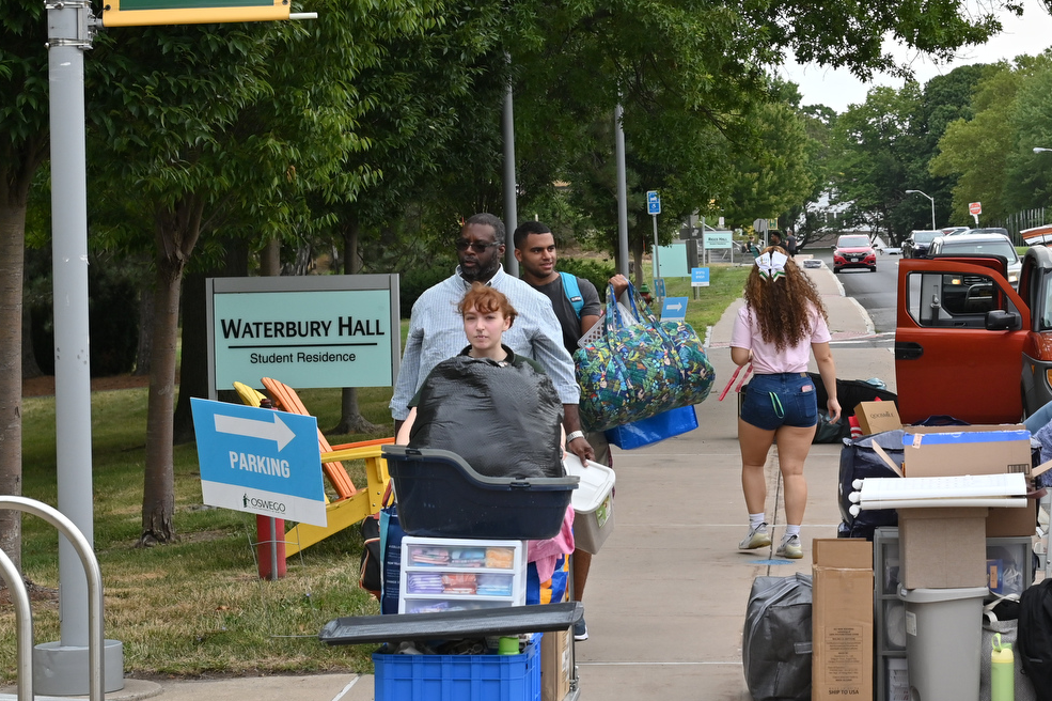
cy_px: 259
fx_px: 3096
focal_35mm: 106
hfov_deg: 19.2
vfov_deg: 12.9
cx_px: 774
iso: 400
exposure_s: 1/640
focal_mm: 58
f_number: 6.3
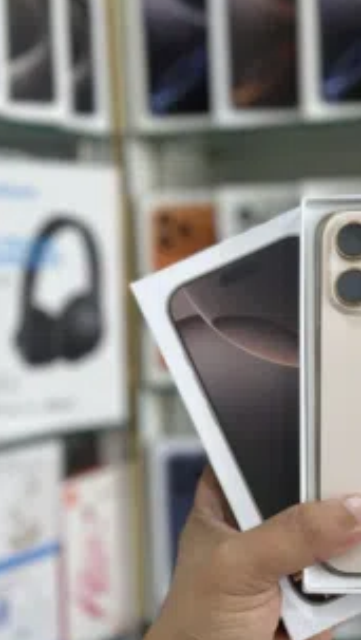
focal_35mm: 69
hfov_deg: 17.3
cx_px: 308
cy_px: 397
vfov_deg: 30.4
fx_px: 1171
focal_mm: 6.86
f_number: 1.78
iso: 64
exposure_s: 1/100
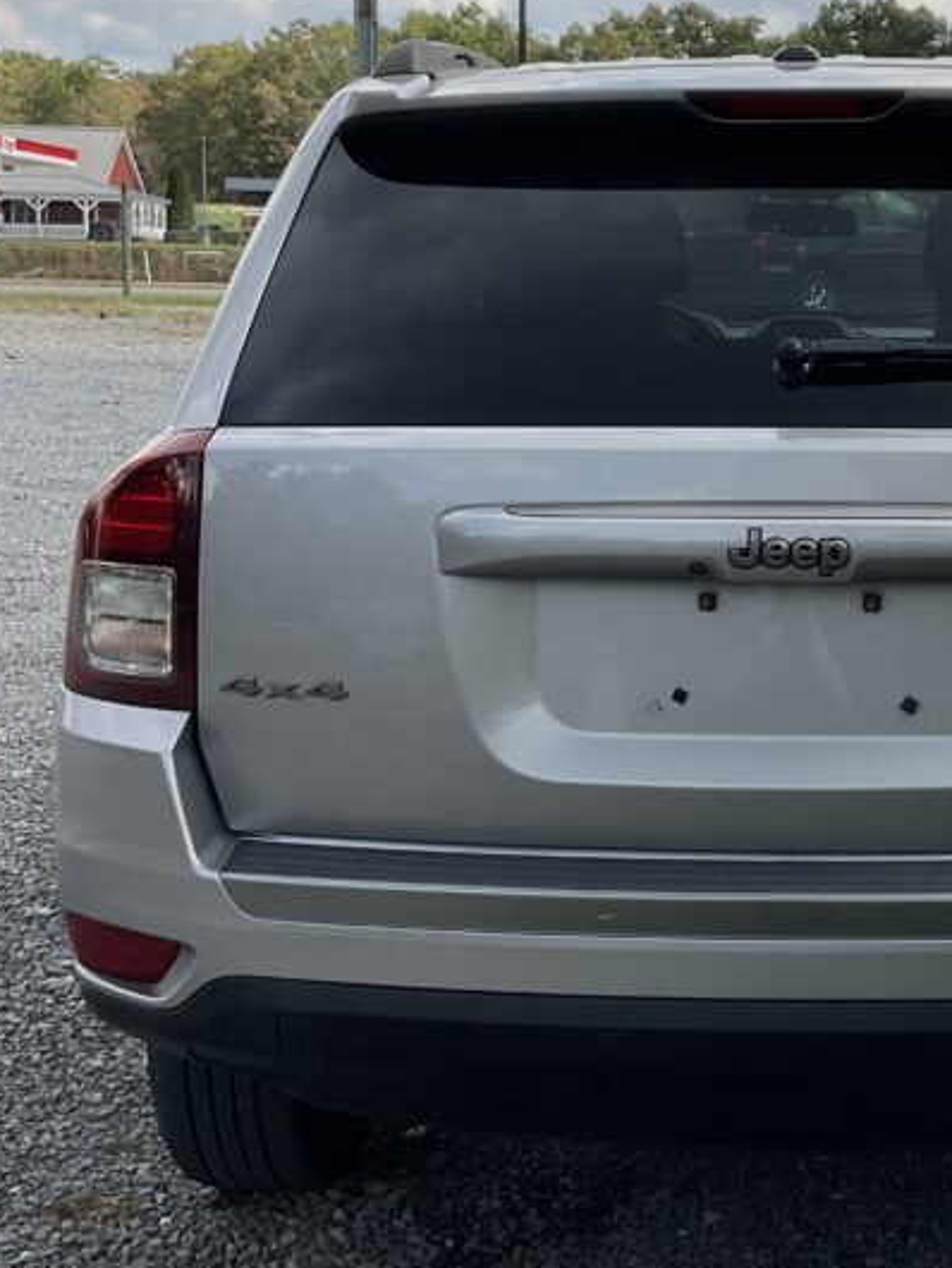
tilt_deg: -6.2
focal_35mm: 56
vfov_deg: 34.2
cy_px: 481
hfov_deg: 25.6
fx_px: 2052
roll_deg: -1.4
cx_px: 770
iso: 16
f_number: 1.8
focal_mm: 3
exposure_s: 1/1730
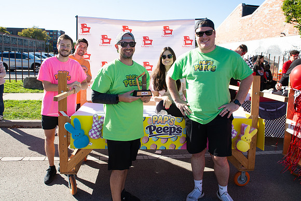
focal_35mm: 27
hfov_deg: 68.1
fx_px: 223
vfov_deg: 48.5
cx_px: 143
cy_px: 93
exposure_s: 1/200
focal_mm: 24
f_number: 11
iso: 400
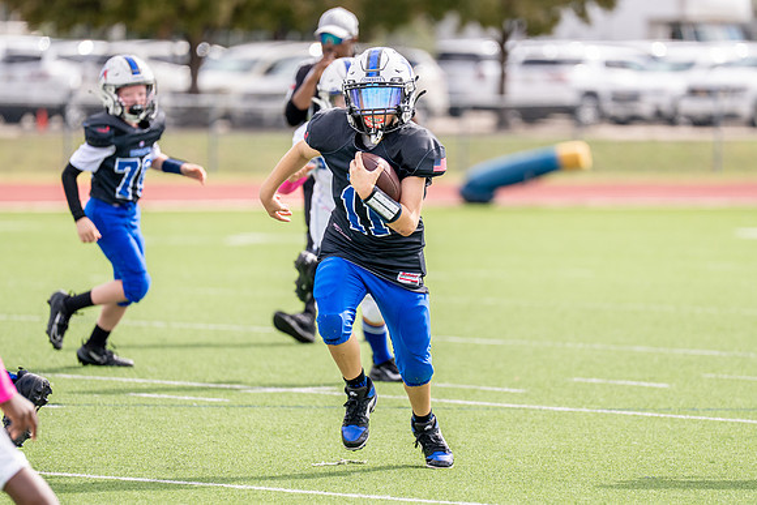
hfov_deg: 6.6
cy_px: 259
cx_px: 426
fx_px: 6529
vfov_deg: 4.4
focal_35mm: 310
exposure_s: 1/2500
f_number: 2.8
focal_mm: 200
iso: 250
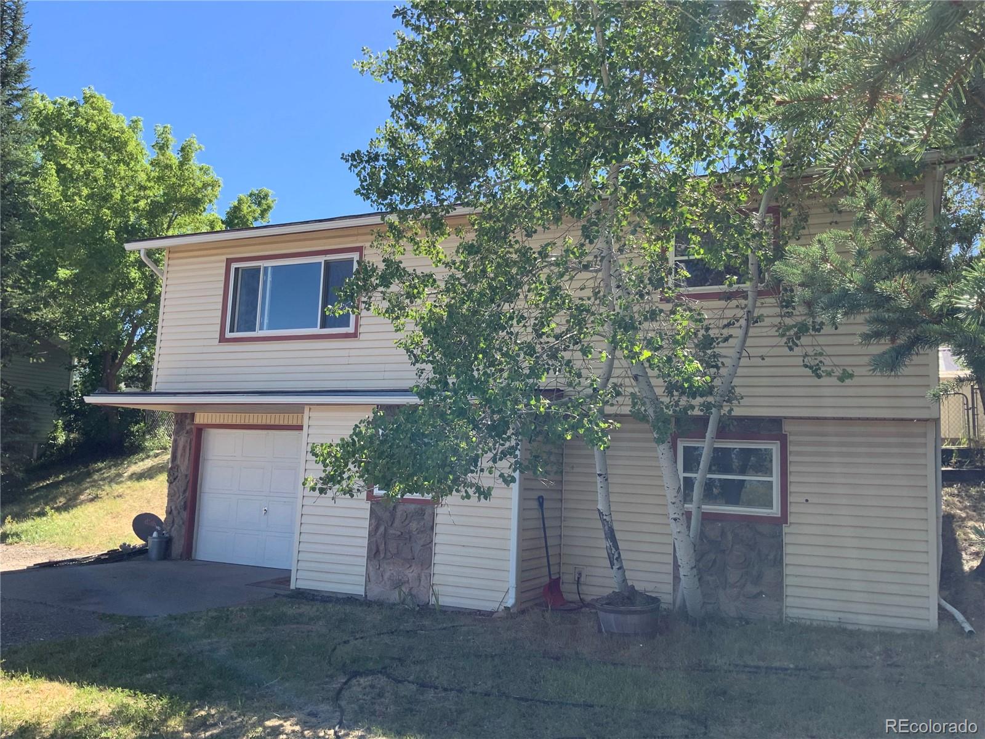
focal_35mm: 29
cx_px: 492
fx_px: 825
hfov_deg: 61.7
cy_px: 370
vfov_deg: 48.2
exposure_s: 1/650
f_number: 1.8
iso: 16
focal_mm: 3
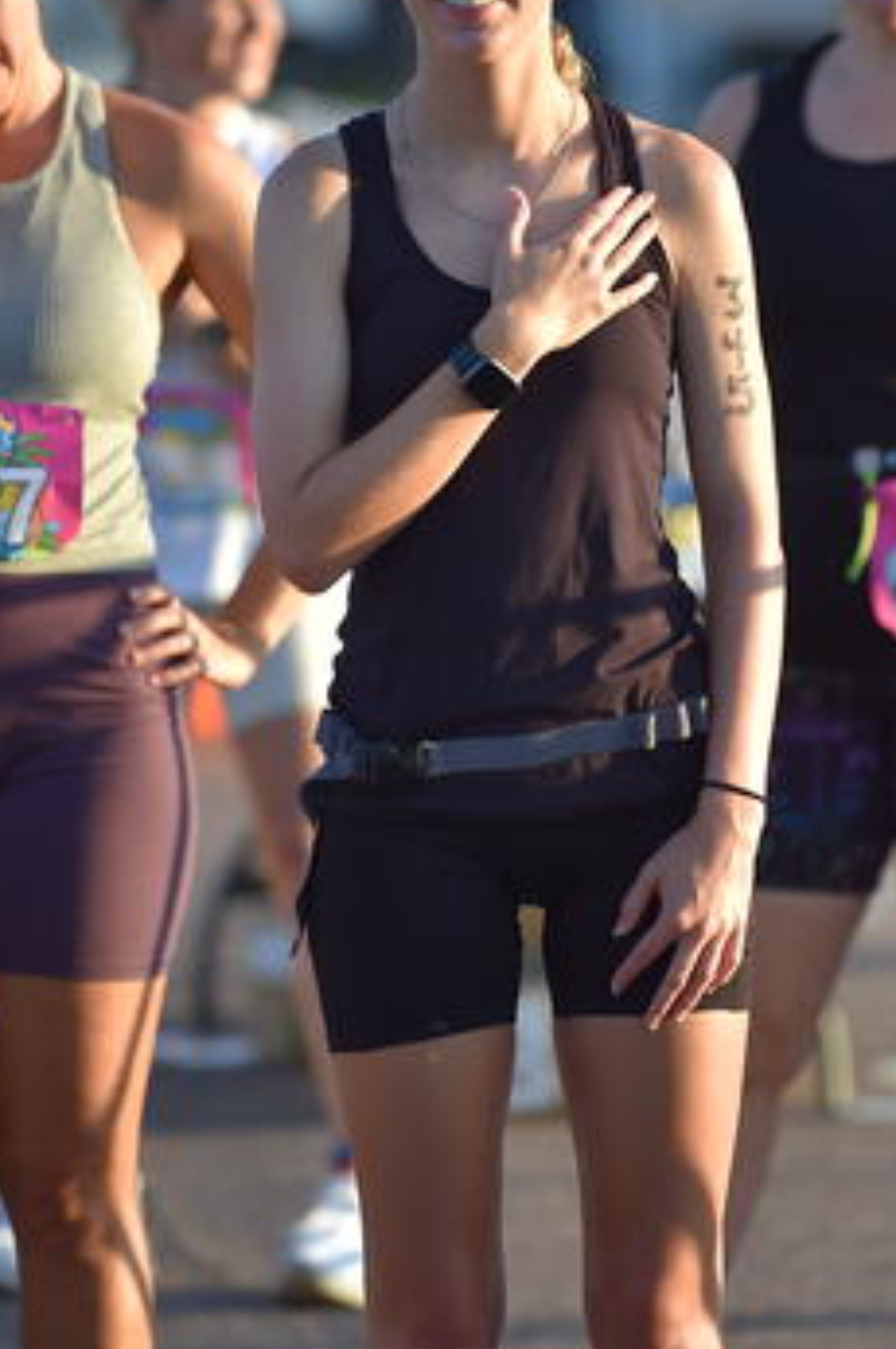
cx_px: 536
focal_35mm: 318
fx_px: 11895
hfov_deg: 4.3
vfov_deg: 6.5
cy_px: 577
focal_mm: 200
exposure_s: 1/1600
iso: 400
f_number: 3.2
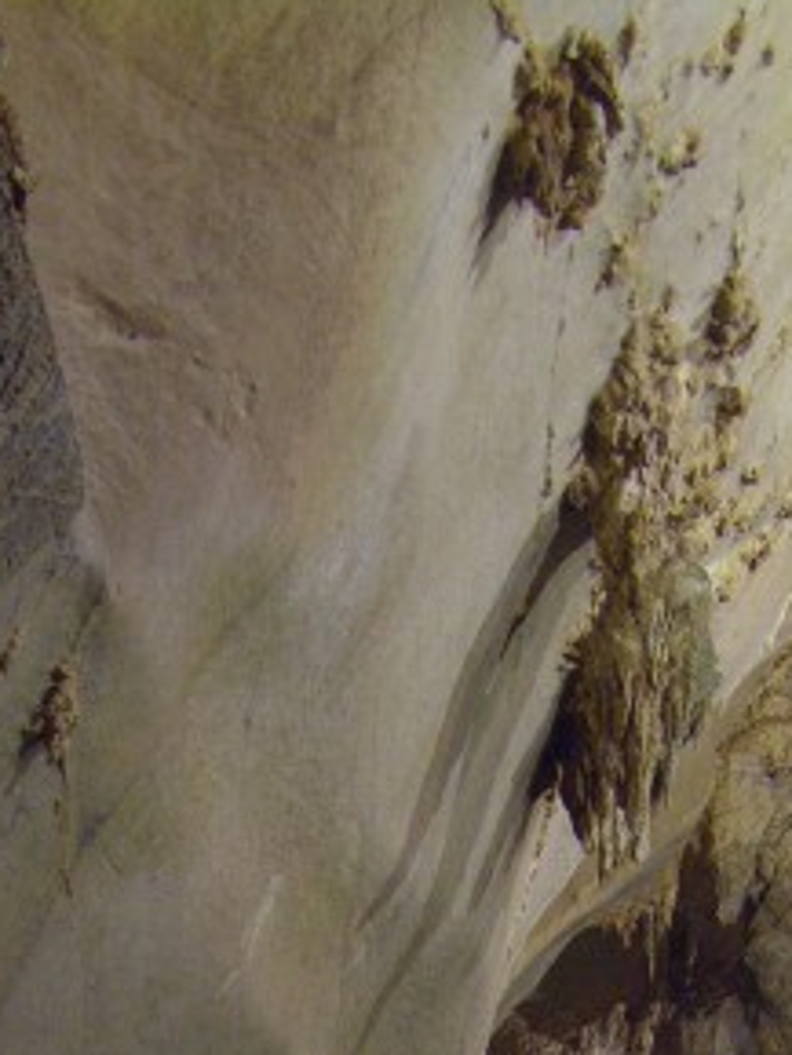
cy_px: 1394
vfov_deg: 19.4
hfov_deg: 15.9
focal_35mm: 93
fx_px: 2835
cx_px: 474
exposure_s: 2
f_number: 2.8
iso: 200
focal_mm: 8.9
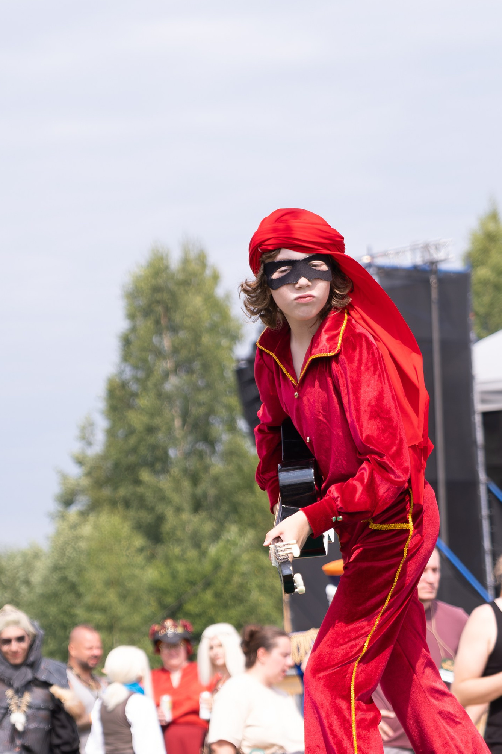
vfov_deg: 12.9
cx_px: 282
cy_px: 449
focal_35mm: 159
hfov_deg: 8.6
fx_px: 3327
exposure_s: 1/1600
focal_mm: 55
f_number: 3.2
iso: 200
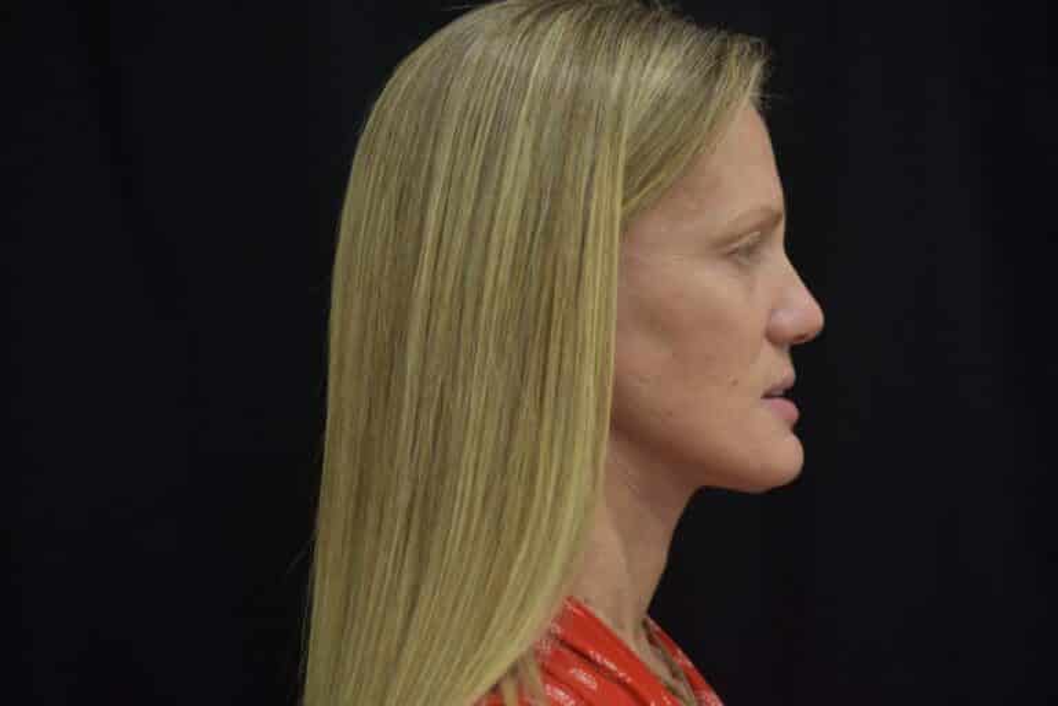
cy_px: 353
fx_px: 1763
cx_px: 529
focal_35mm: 60
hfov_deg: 33.4
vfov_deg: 22.6
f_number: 2.8
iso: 360
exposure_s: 1/125
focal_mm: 40
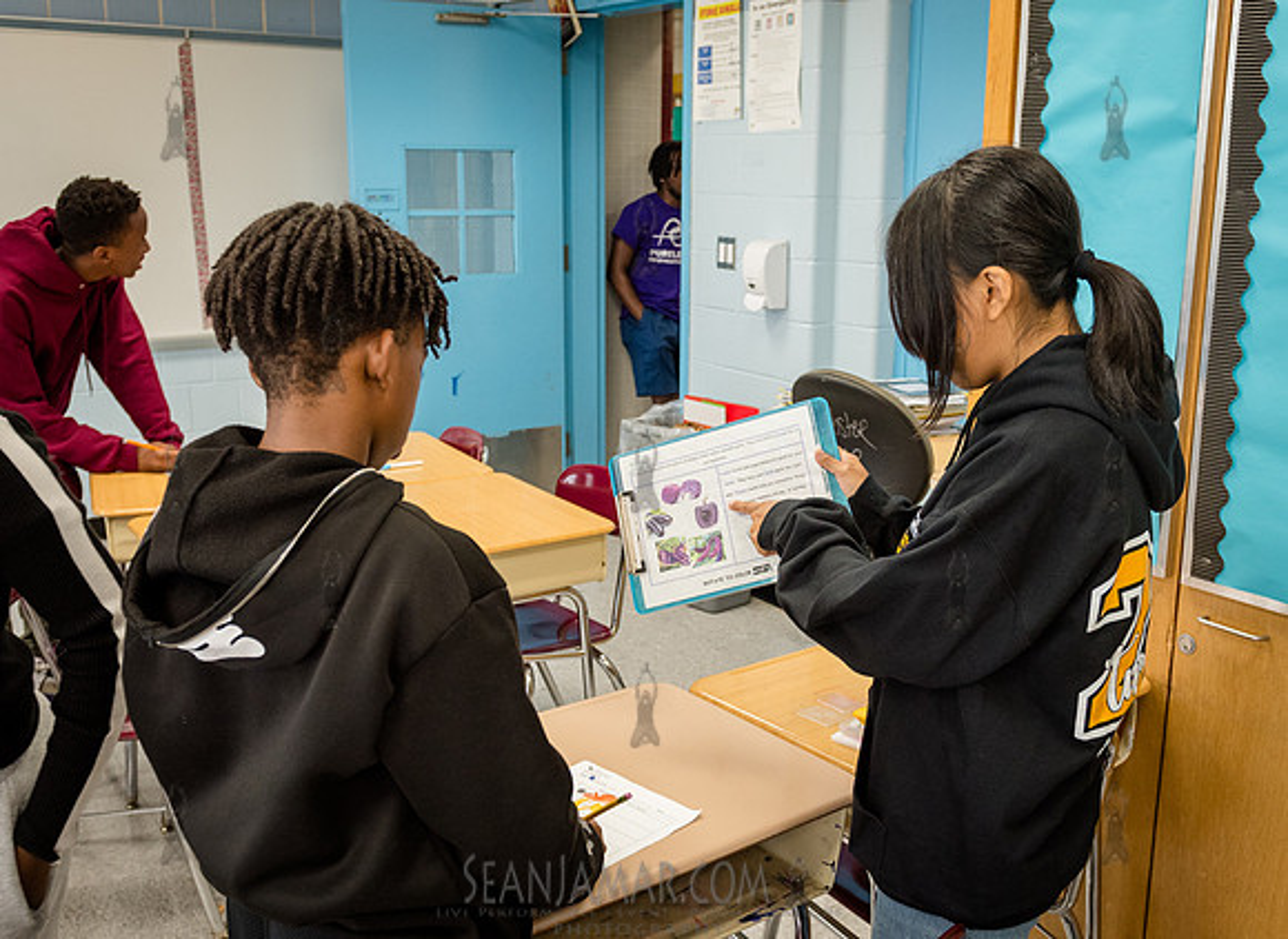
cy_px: 476
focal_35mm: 39
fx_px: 1422
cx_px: 700
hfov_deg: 48.7
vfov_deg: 36.5
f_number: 3.5
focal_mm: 26
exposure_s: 1/160
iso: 1250
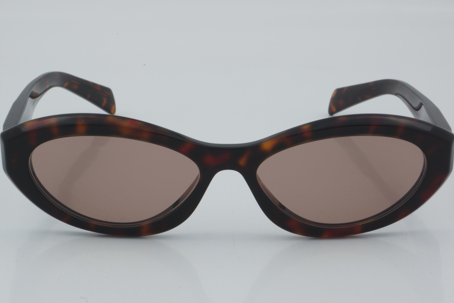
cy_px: 151
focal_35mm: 84
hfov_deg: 24.3
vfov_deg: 16.4
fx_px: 1053
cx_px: 229
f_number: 32
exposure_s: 1/4
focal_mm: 55
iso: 100
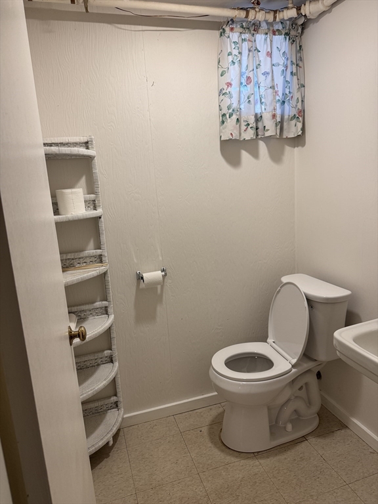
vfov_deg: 71.6
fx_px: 349
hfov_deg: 56.8
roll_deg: +3.8
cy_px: 252
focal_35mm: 24
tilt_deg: -9.7
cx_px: 189
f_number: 1.78
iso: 160
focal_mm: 6.76
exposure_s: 1/120
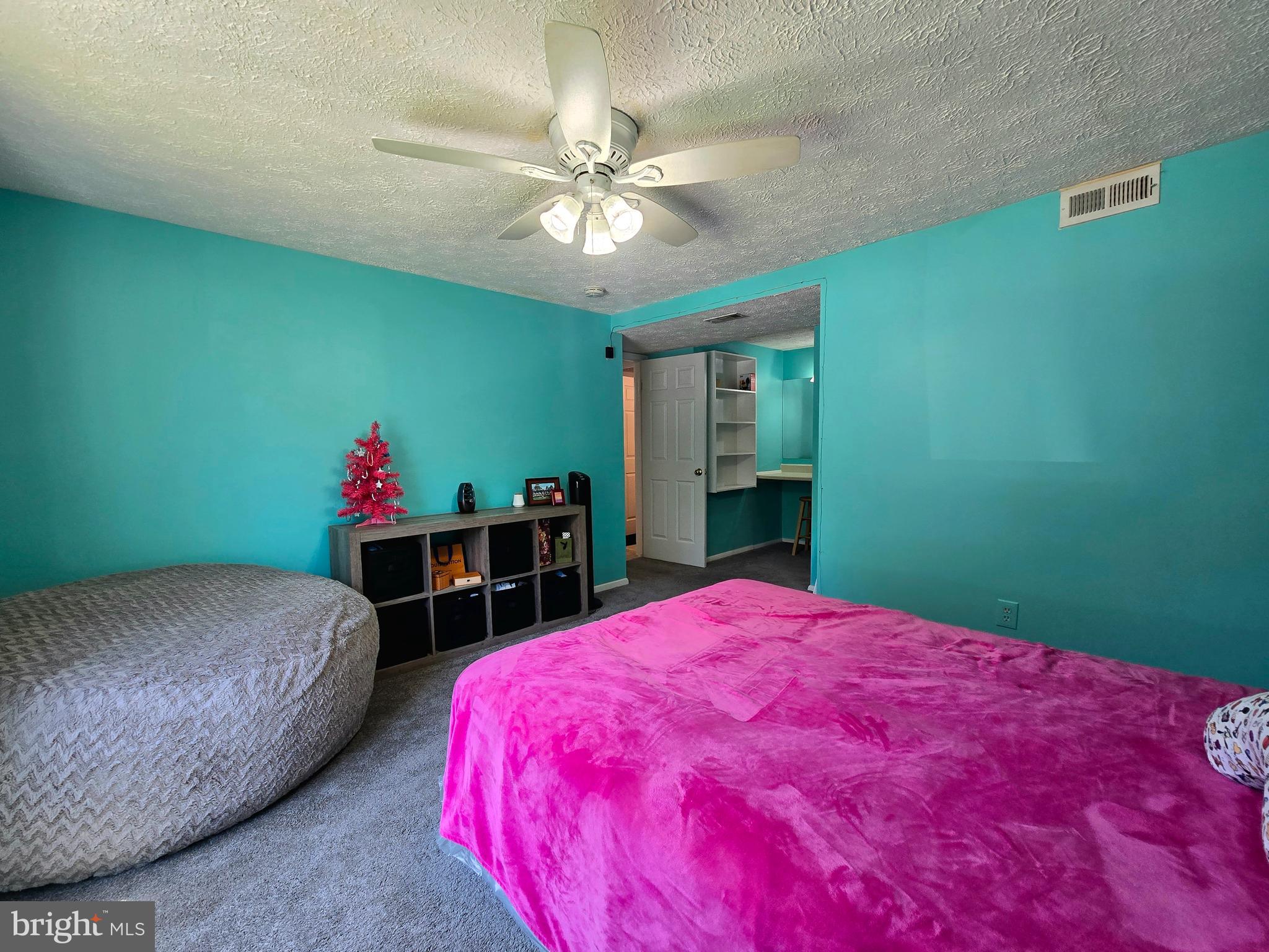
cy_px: 476
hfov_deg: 106.2
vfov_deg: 89.9
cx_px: 634
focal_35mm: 13
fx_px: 477
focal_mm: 2.2
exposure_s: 1/60.2
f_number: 2.2
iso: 50
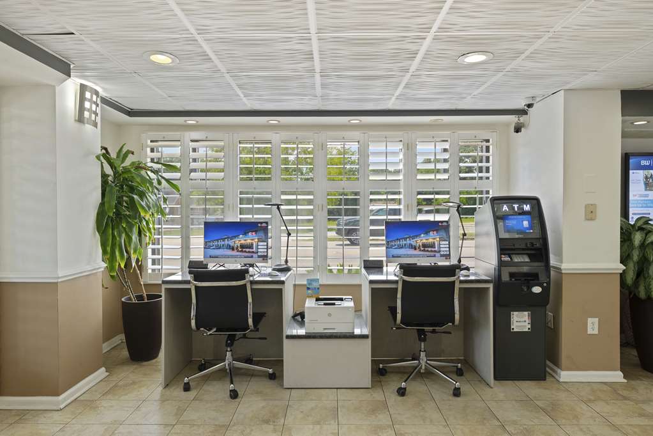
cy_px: 218
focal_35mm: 23
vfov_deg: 55.1
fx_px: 417
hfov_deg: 76.1
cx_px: 326
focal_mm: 23
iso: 250
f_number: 8
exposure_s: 1/10
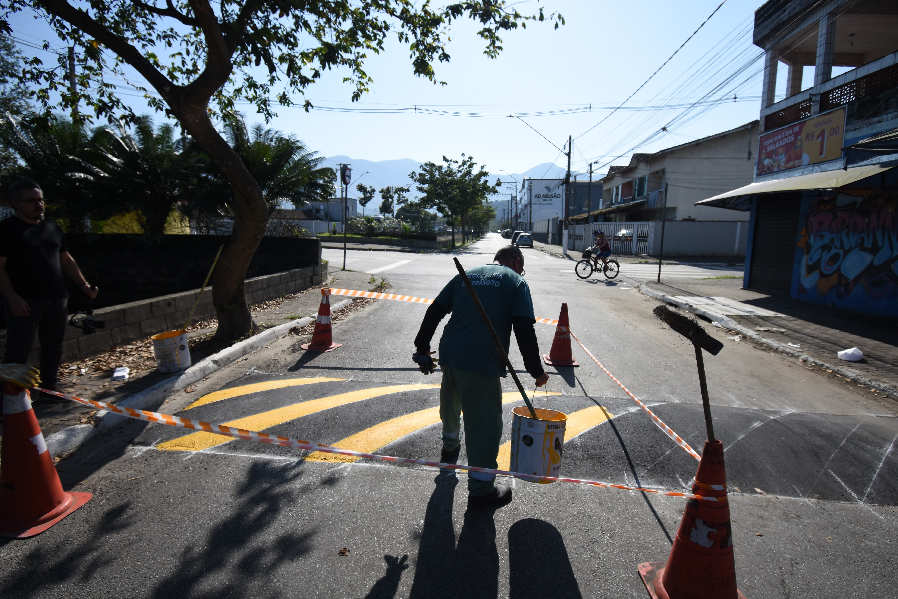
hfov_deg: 92.4
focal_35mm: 17
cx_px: 449
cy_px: 300
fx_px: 430
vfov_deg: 69.7
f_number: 5.6
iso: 200
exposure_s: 1/1250
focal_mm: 11.5
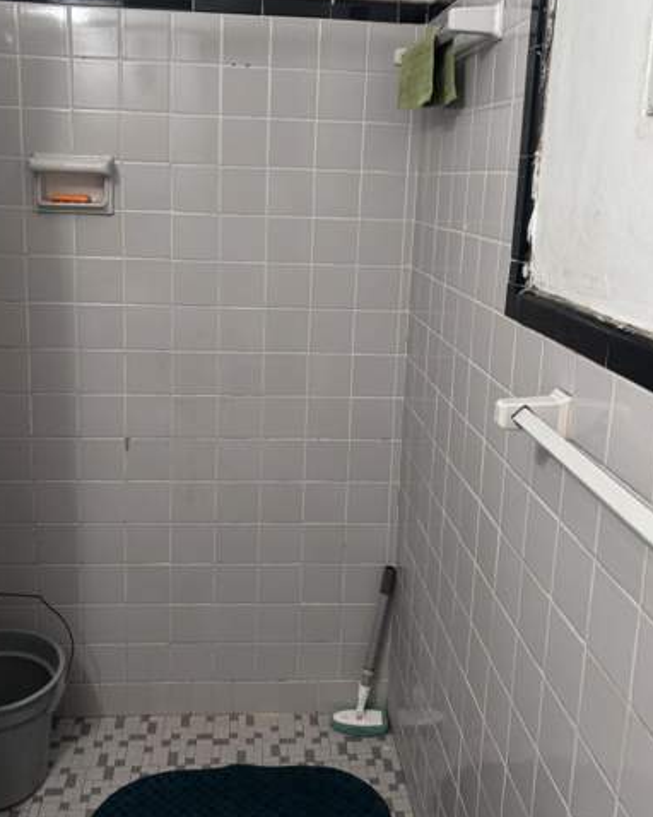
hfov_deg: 43.3
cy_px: 328
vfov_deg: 52.5
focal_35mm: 34
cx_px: 306
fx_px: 822
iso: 125
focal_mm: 5.96
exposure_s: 1/60
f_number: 1.6
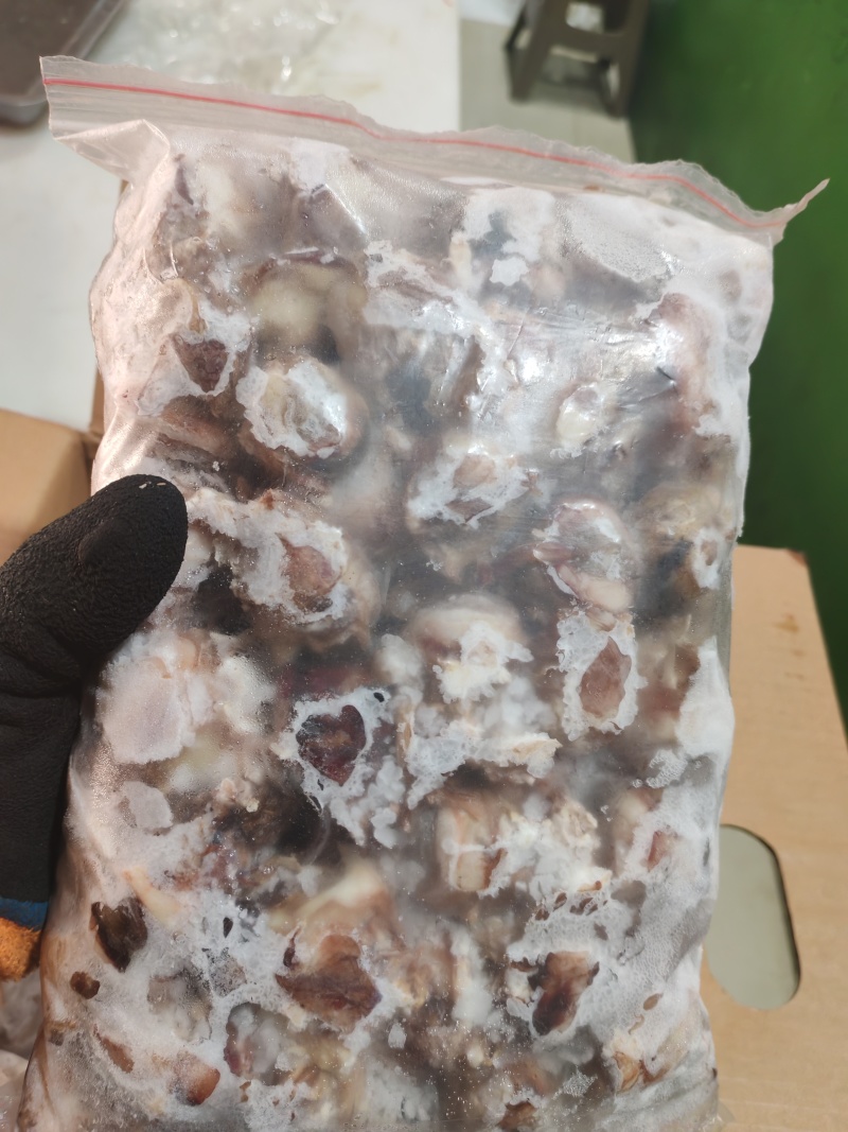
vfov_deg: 65.3
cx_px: 424
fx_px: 882
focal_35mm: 27
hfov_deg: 51.3
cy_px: 566
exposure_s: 1/100
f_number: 1.95
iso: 320
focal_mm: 5.52
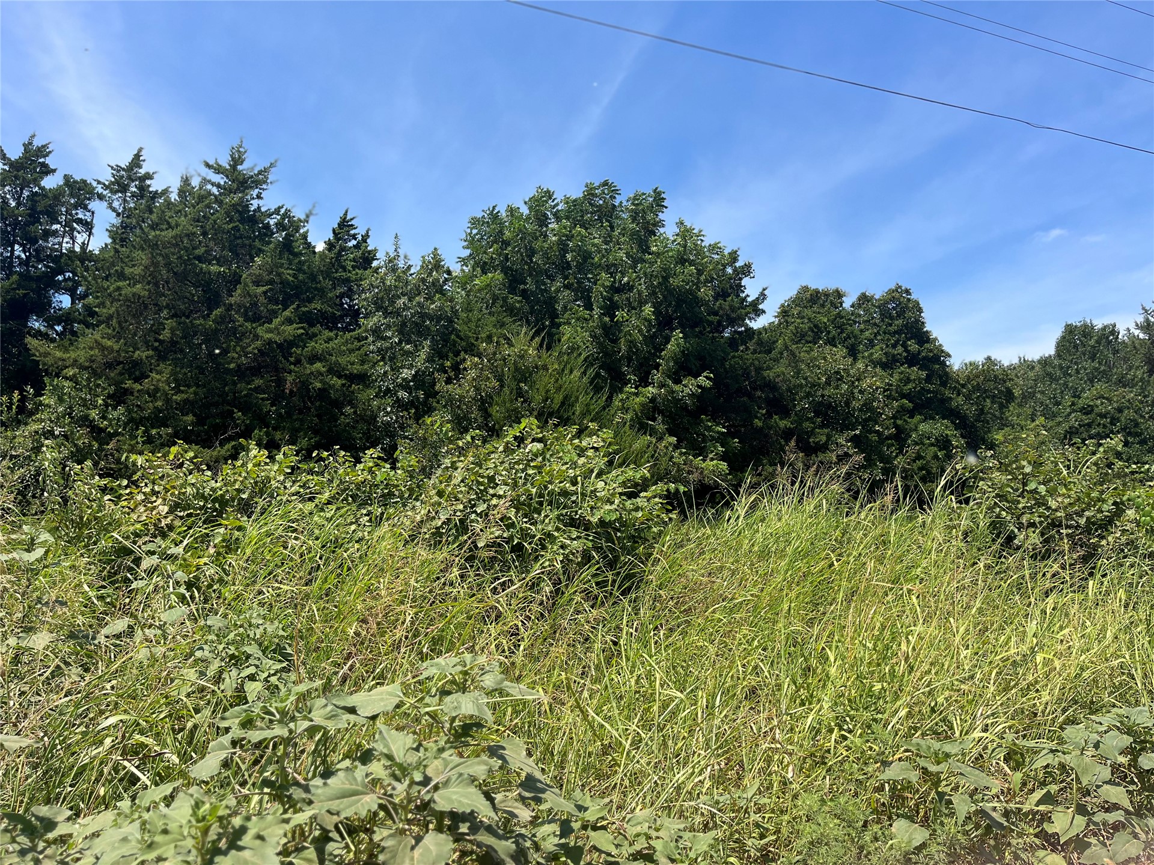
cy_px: 432
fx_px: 867
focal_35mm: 26
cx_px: 577
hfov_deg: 67.3
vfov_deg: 53.1
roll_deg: +1.7
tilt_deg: +5.8
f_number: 1.6
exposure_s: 1/2410
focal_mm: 5.1
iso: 50
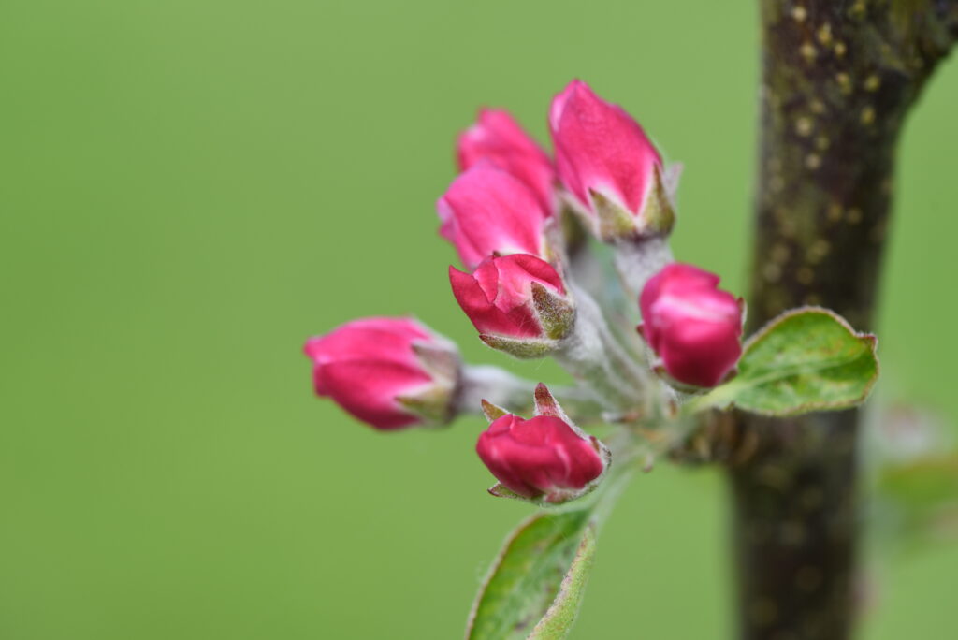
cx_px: 479
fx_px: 2796
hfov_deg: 19.4
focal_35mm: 105
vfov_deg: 13.1
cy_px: 320
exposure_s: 1/250
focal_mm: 105
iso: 250
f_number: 8
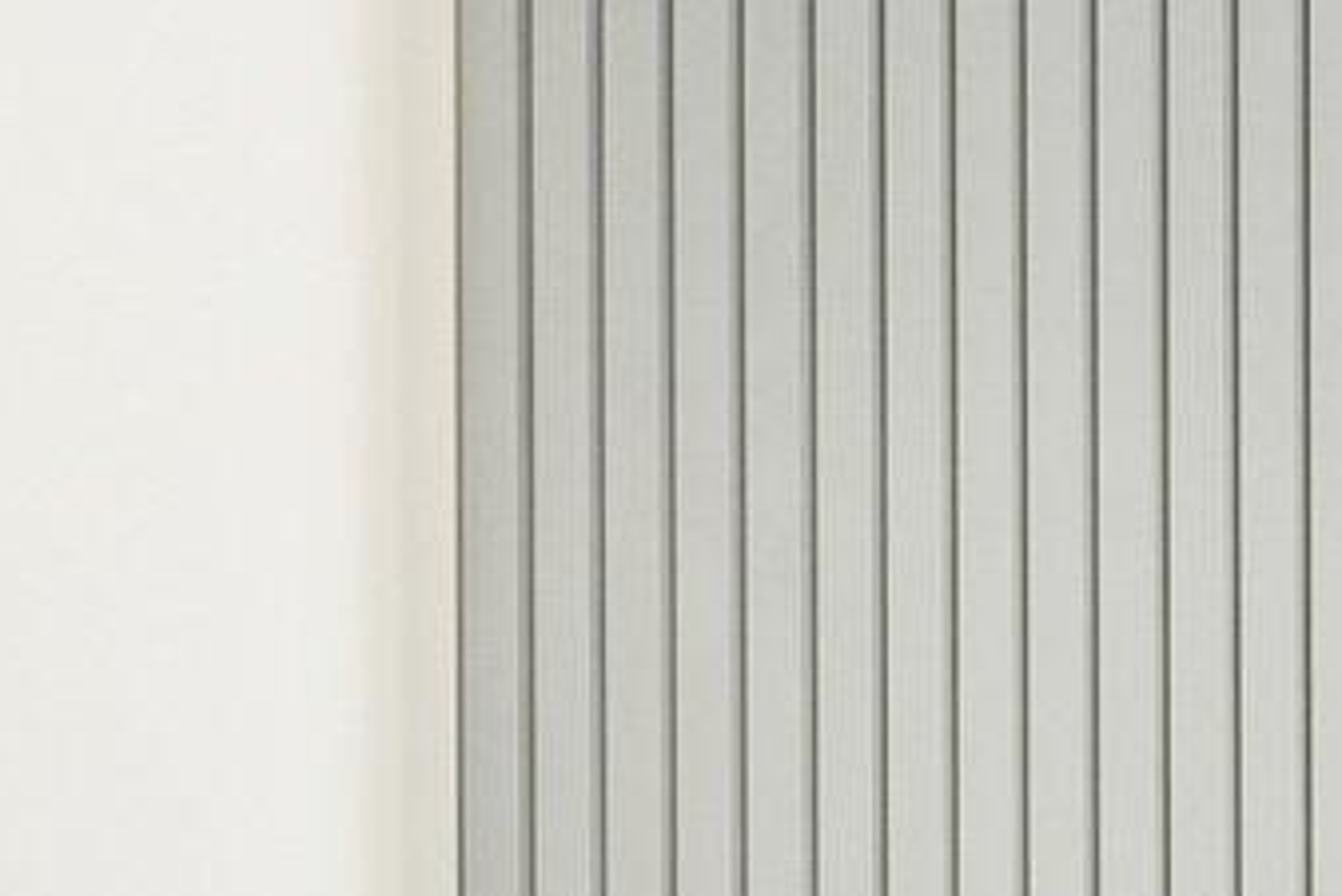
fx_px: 3170
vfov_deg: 14.2
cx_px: 1454
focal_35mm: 85
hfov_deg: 22.6
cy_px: 1635
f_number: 8
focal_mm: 14
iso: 640
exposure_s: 1/25
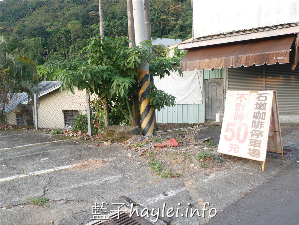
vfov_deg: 46.8
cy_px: 112
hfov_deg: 60.0
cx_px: 150
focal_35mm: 30
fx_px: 259
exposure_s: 1/250
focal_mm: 15
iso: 200
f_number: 2.8
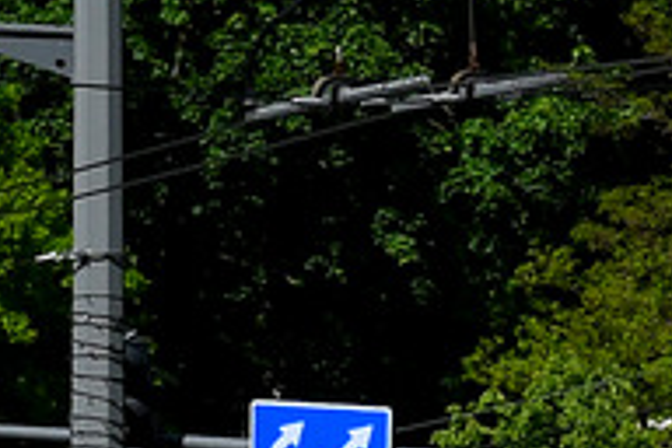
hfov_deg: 4.2
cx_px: 1516
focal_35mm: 488
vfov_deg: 2.8
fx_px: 9109
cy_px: 1158
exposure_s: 1/1600
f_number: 6.3
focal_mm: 48
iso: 200
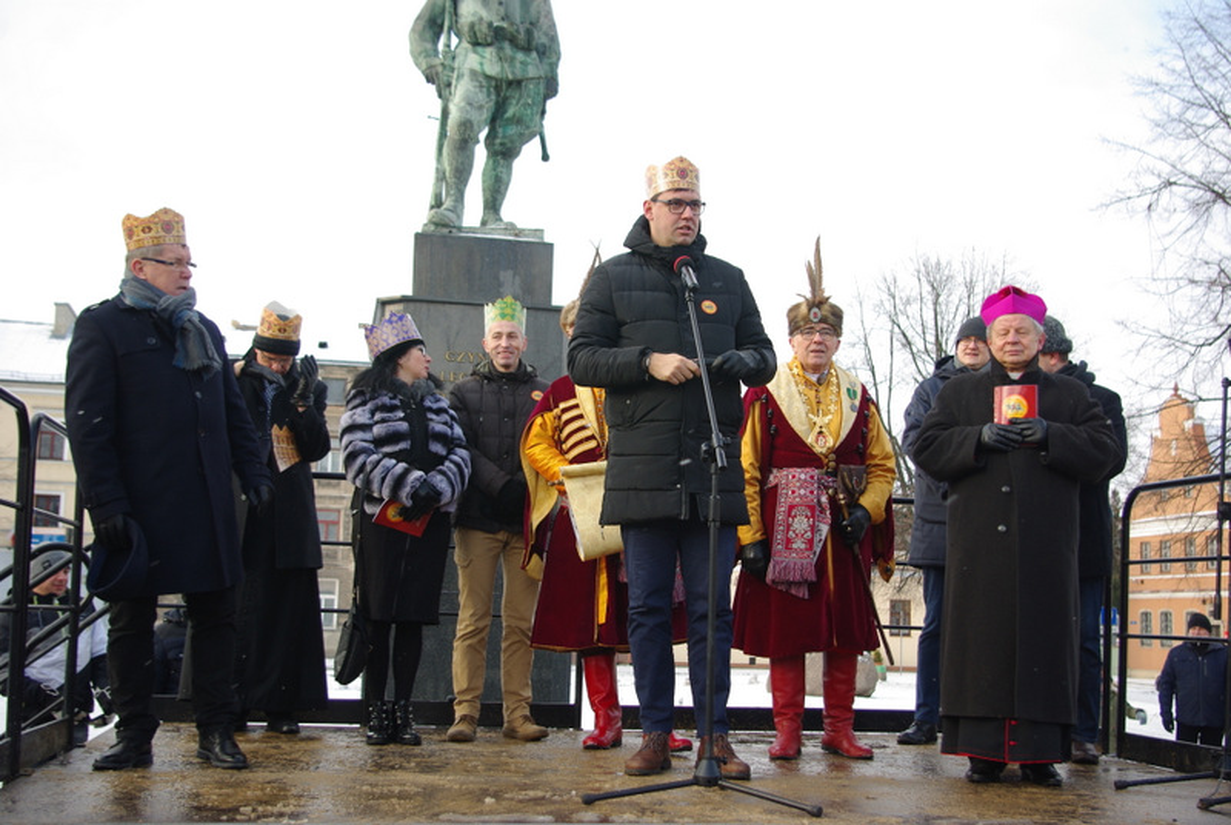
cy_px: 412
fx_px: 1438
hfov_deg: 46.3
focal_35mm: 42
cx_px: 616
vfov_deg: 32.0
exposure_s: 1/180
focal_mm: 28
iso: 140
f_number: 4
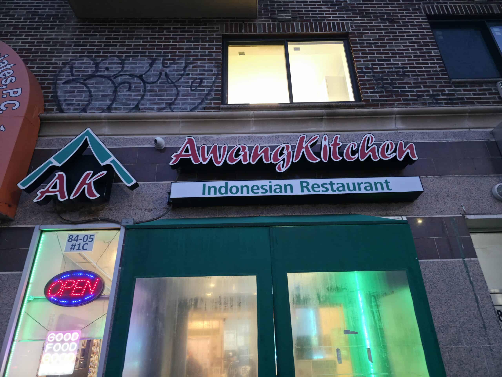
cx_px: 251
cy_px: 188
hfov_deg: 73.9
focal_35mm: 23
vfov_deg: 58.9
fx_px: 334
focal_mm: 6.3
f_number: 1.7
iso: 500
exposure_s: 1/40
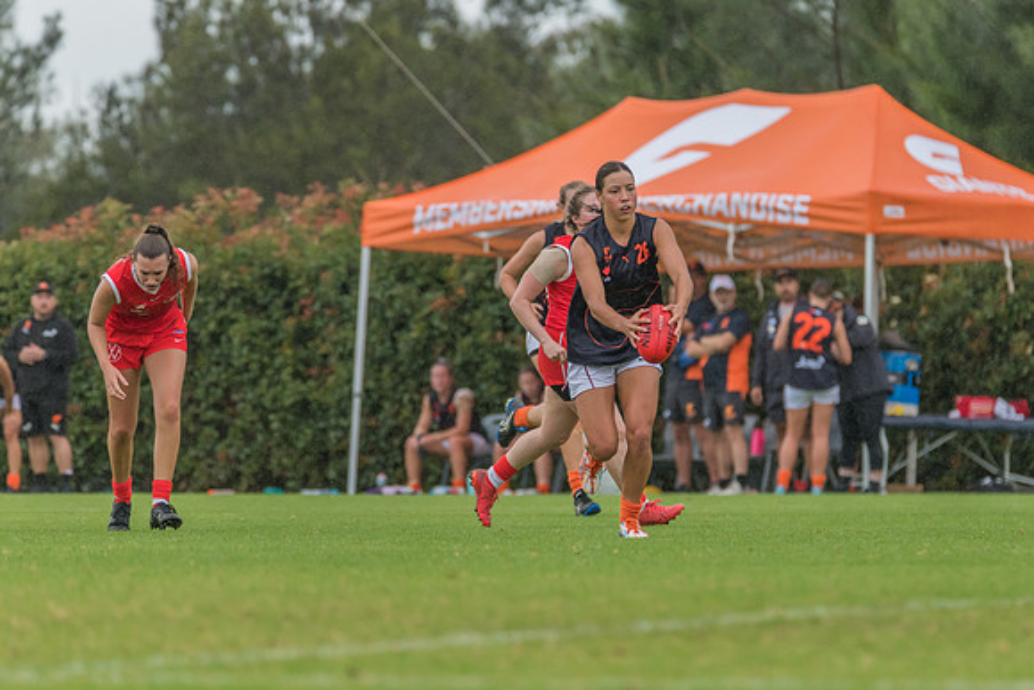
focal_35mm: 439
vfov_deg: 3.1
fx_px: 12606
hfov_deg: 4.7
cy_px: 376
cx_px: 585
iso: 1100
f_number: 6
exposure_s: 1/1250
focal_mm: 380
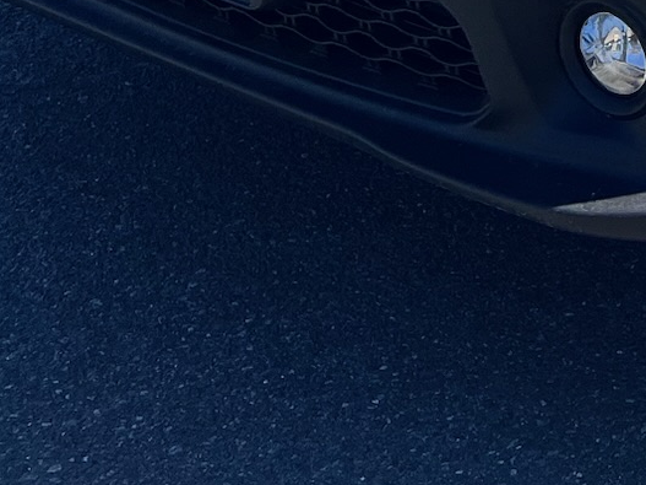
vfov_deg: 13.0
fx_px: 1884
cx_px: 940
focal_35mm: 101
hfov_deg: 17.6
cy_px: -426
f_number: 1.5
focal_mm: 5.7
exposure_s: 1/5319
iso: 50
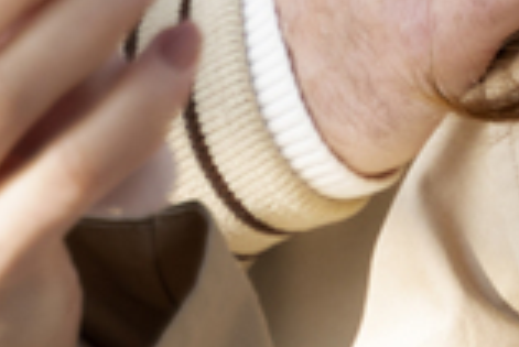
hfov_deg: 4.5
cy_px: -641
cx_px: 833
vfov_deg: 3.0
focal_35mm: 459
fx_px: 6623
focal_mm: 60
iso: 160
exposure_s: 1/640
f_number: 2.8
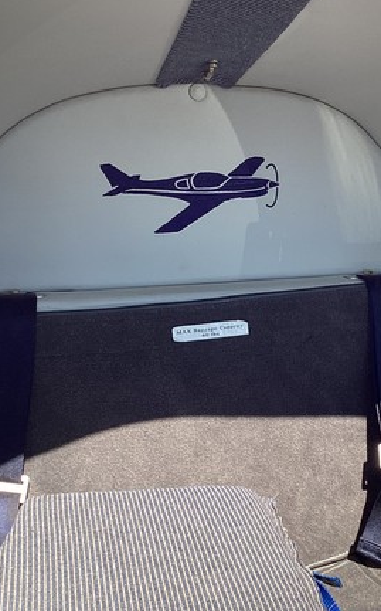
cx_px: 268
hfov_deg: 21.2
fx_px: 1014
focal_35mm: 61
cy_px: 347
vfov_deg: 33.4
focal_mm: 3.3
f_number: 2.4
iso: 25
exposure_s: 1/322
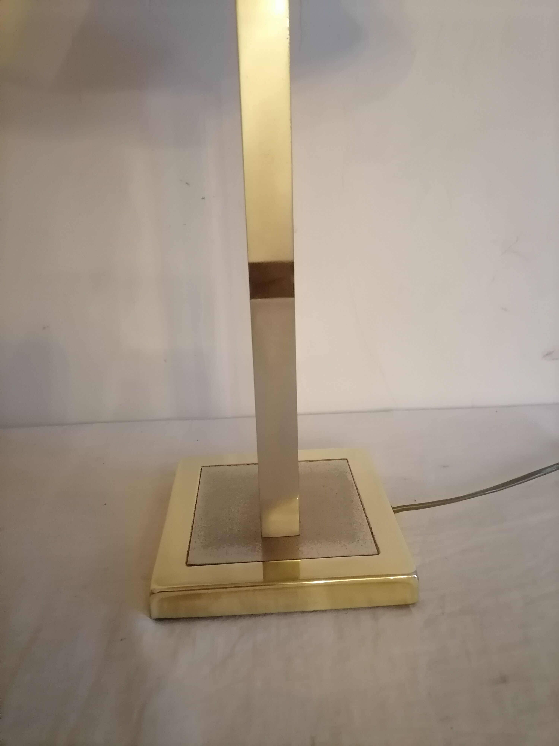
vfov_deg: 67.3
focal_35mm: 26
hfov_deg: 53.1
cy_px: 373
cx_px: 280
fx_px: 560
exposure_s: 1/25
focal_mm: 5.4
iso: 1000
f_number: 1.8
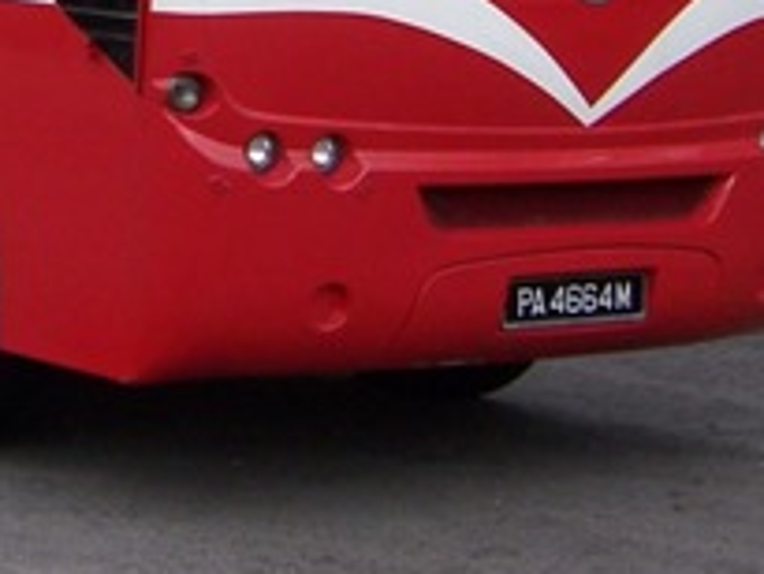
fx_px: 3290
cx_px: -32
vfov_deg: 9.8
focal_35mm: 149
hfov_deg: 13.0
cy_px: -205
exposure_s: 1/180
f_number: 5.6
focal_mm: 7.3
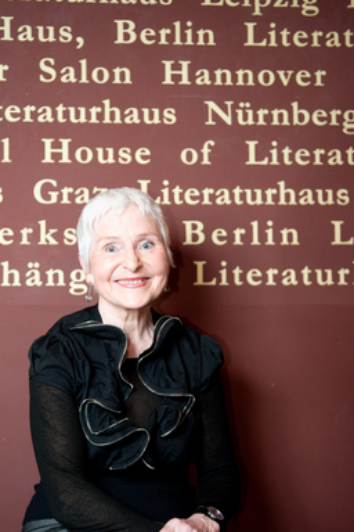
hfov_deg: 25.9
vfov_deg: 38.2
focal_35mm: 52
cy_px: 274
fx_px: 767
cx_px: 119
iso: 800
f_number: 2.8
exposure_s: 1/200
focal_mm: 38
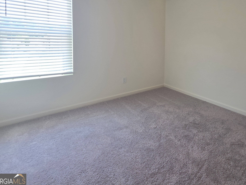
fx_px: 135
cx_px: 166
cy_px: 52
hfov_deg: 81.6
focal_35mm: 19
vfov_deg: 65.5
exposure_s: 1/120
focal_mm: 2.2
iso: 50
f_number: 1.9
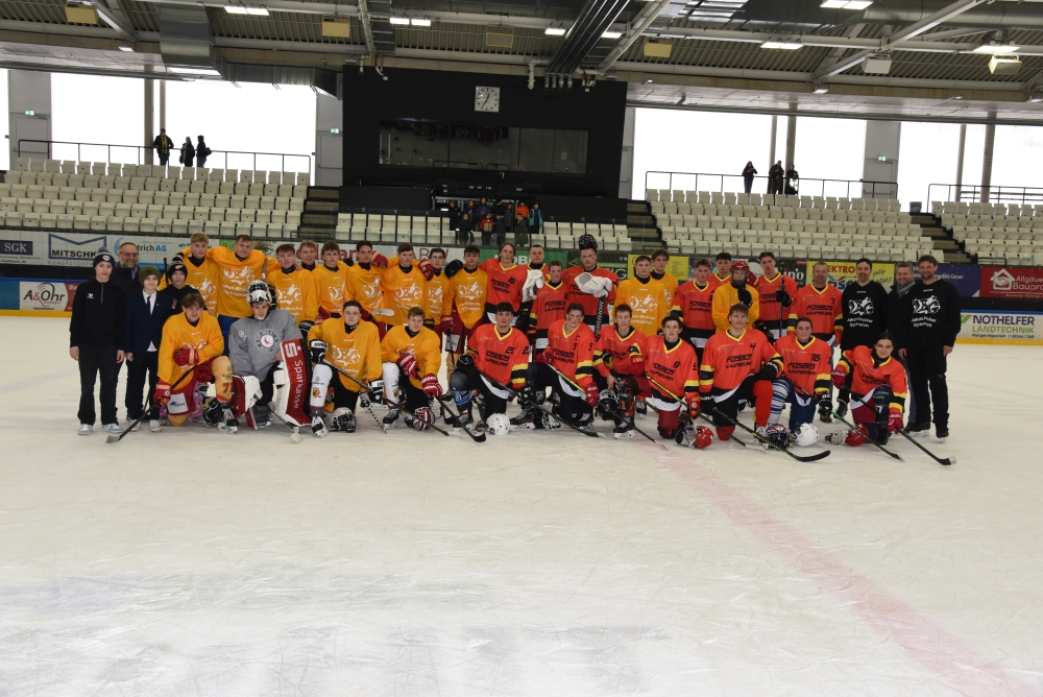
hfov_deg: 55.8
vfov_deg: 38.9
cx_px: 522
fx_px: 986
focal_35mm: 34
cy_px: 348
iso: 1250
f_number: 6.3
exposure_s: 1/200
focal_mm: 34
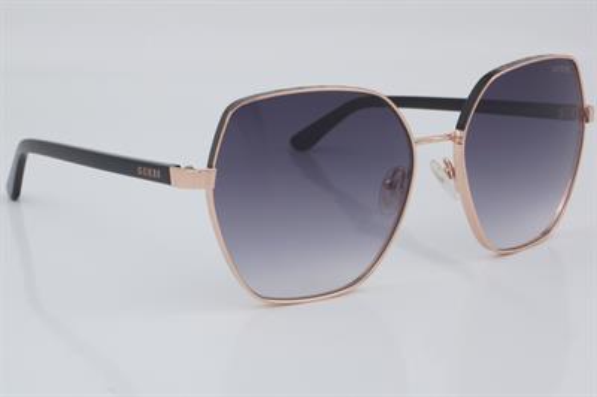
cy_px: 198
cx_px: 298
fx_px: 1367
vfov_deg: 16.5
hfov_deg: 24.6
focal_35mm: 82
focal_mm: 55
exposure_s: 1/4
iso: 100
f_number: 32
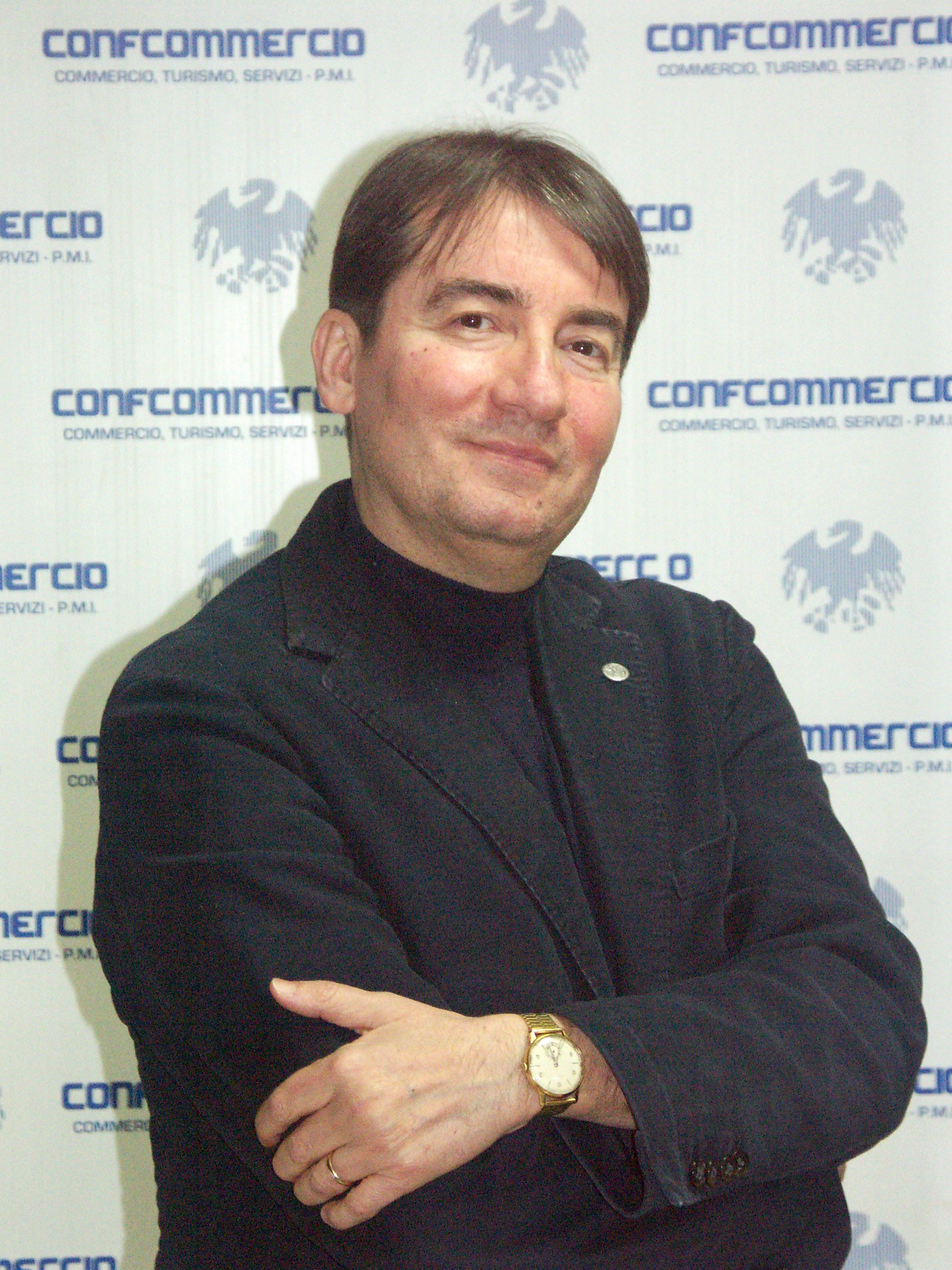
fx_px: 4327
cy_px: 635
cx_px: 476
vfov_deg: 16.7
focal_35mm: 118
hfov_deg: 12.6
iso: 400
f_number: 3.2
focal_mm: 30.21
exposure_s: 1/125
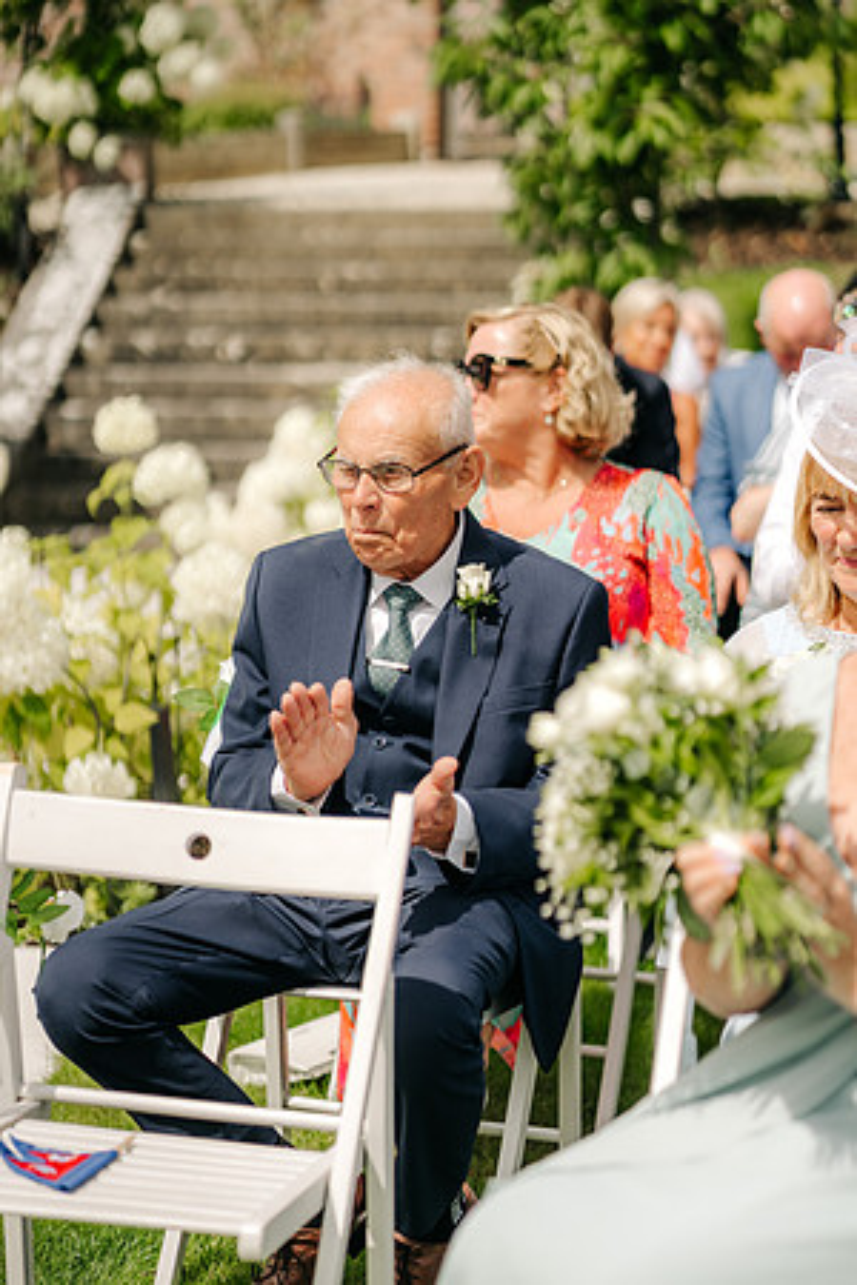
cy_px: 642
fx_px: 3035
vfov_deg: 23.9
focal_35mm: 85
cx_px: 428
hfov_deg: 16.1
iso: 100
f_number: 2.2
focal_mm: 85
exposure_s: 1/6400
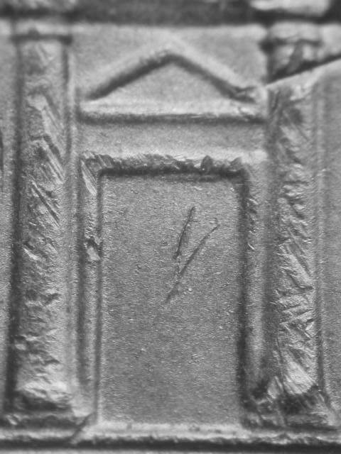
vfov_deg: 14.6
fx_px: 1773
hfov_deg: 11.0
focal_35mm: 135
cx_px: 170
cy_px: 227
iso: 100
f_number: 4.7
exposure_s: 1/14.7
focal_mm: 27.9
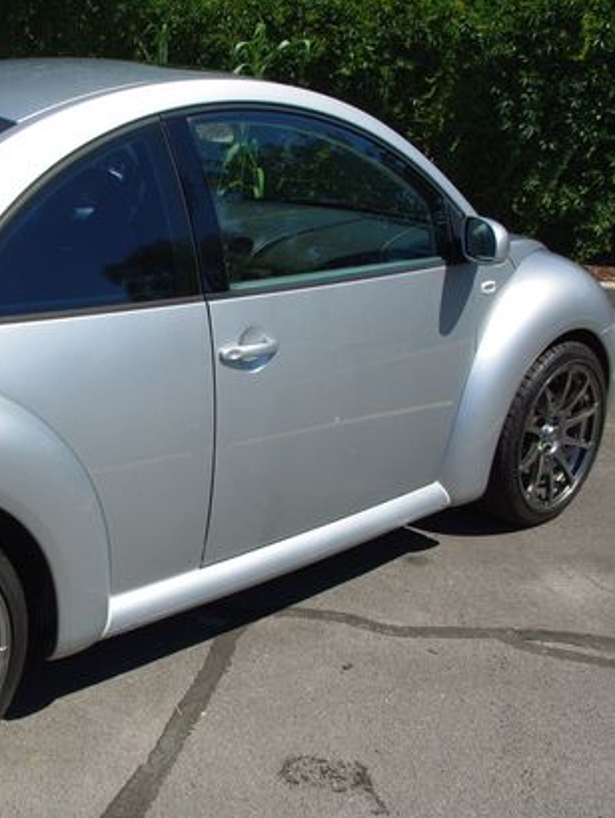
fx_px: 1207
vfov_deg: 37.5
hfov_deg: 27.1
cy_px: 396
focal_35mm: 51
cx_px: 10
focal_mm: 23.13
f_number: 8
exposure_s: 1/250
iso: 100
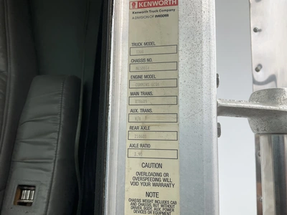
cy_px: 108
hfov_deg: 61.7
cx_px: 144
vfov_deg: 48.2
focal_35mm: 29
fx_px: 240
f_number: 1.8
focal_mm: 3
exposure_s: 1/613
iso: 25
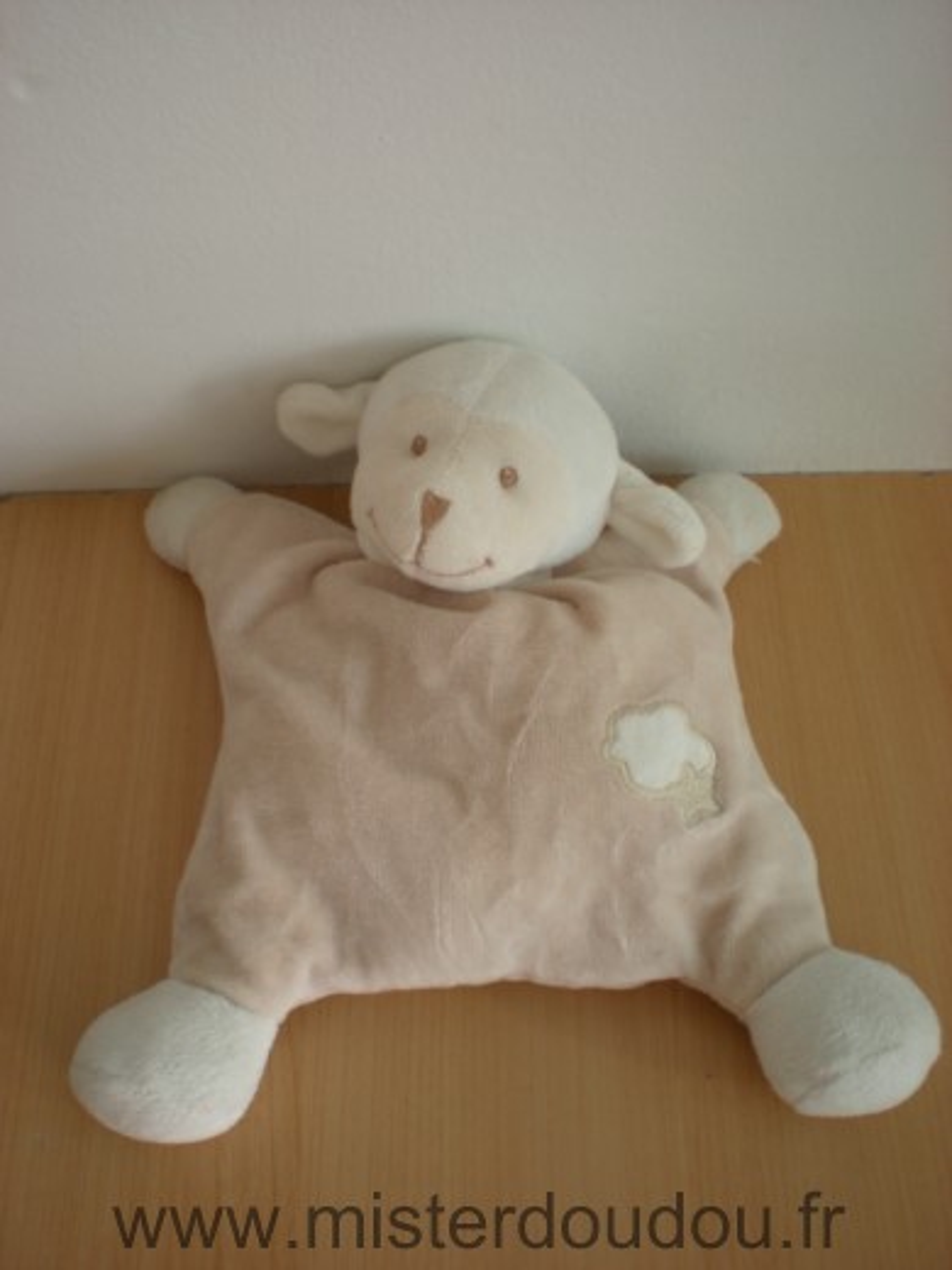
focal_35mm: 38
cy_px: 635
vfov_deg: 49.0
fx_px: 1393
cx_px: 476
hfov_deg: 37.7
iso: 69
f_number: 3.1
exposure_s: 1/58
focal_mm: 6.3
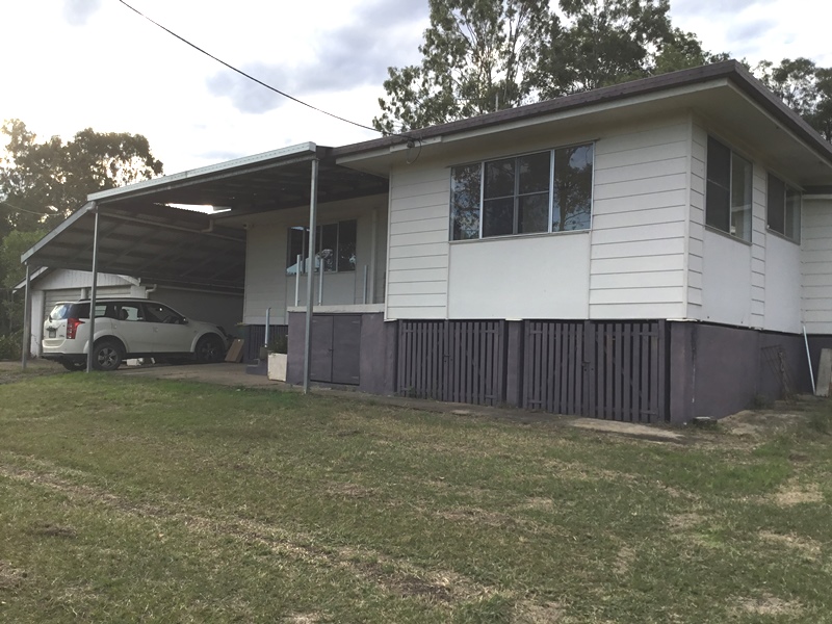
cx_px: 416
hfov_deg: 58.4
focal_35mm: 31
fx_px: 745
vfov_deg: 45.4
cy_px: 312
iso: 25
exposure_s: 1/418
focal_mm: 3.3
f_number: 2.4
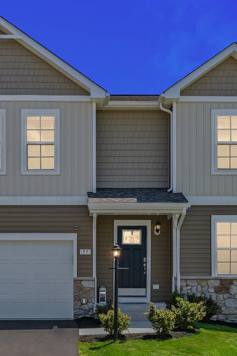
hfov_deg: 32.4
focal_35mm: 41
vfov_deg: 47.4
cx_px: 85
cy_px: 176
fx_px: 405
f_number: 8
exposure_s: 1/1250
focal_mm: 27
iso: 640
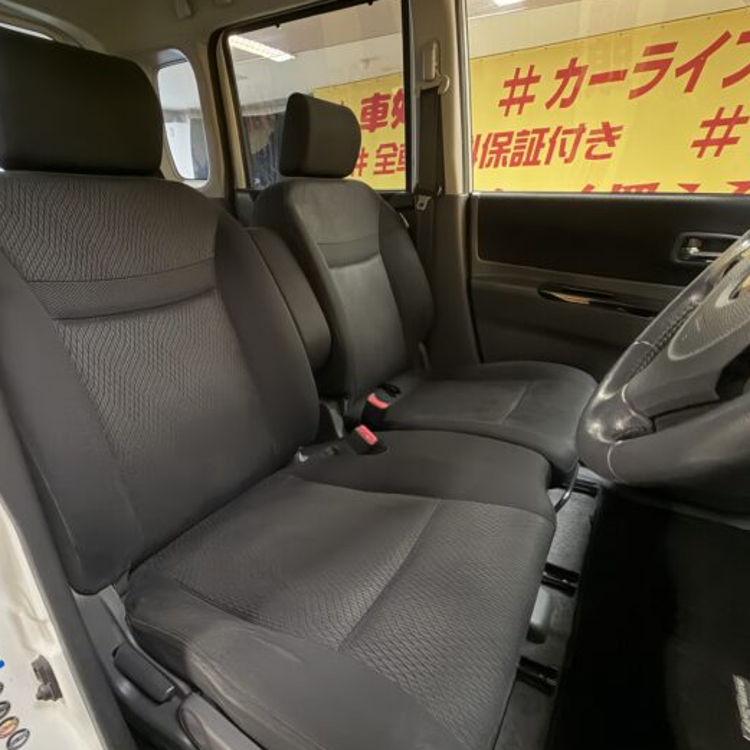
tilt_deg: -20.8
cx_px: 328
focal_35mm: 19
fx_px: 466
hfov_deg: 77.3
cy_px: 392
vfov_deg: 77.6
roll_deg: +1.4
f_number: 2.2
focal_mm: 2.22
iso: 1000
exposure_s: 1/33
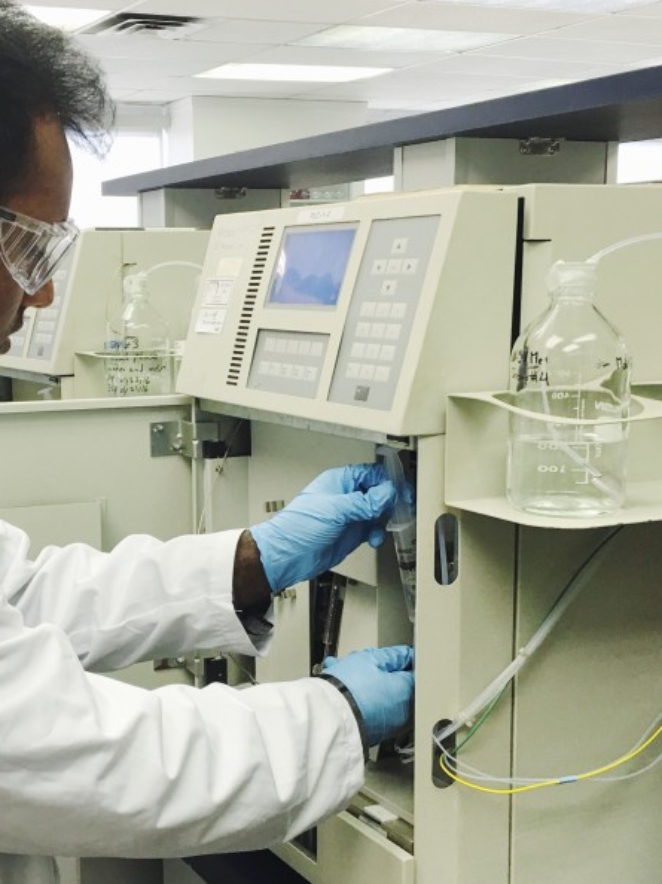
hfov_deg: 28.6
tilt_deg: -8.6
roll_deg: +0.3
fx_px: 1276
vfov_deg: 38.1
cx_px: 152
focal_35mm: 50
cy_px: 499
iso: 32
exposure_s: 1/30
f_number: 2.2
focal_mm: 4.15
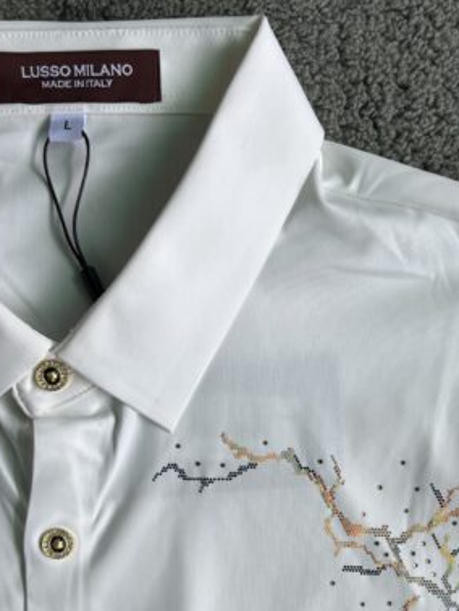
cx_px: 236
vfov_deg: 33.6
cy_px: 511
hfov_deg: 26.6
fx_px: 971
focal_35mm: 55
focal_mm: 5.7
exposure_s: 1/662
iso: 50
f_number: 1.5
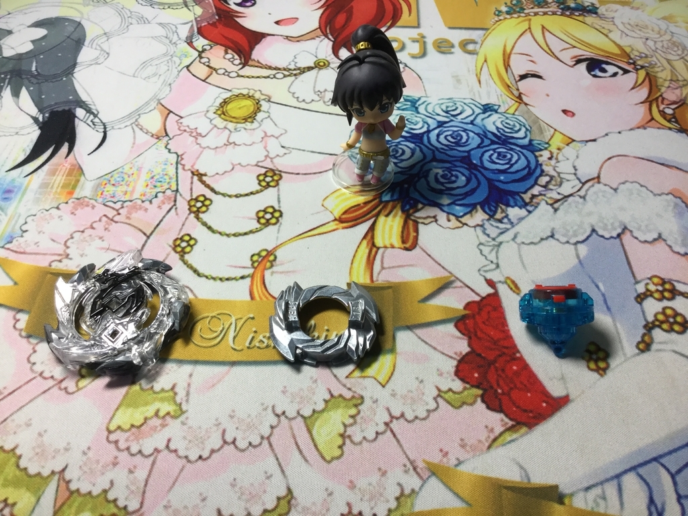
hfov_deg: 58.4
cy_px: 258
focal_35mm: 31
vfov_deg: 45.4
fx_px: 616
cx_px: 344
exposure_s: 1/40
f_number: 2.4
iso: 25
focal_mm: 3.3
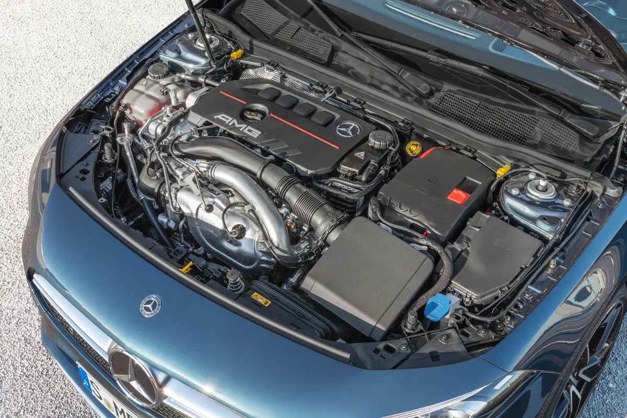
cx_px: 314
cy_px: 209
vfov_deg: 28.1
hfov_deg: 41.1
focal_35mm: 48
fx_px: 836
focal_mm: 48
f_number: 16
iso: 100
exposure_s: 1/13
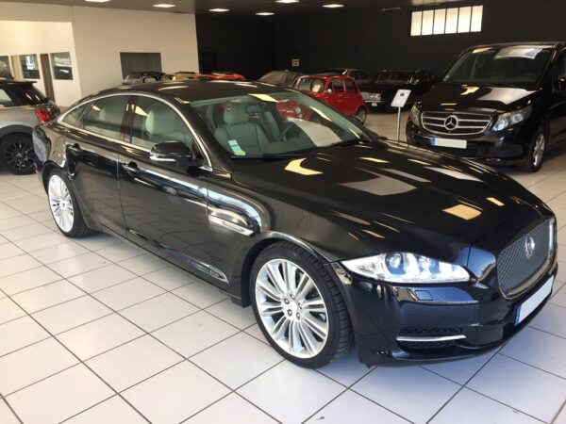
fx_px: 474
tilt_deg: -16.4
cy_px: 212
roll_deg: -0.8
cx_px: 283
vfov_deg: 48.2
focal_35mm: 29
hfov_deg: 61.7
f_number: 2.2
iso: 32
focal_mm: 4.15
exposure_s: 1/100
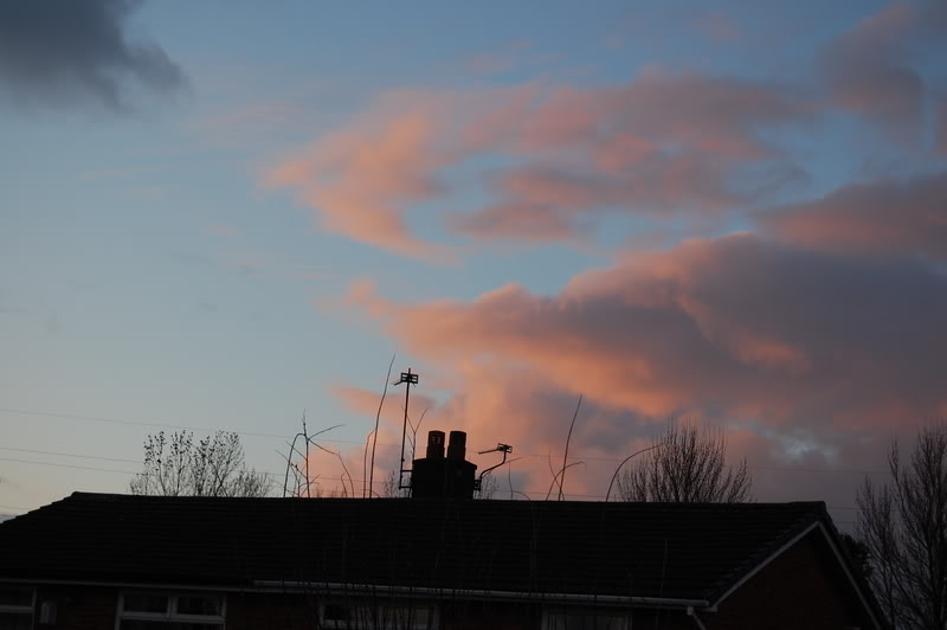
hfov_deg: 24.6
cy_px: 315
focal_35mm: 82
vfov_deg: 16.5
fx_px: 2168
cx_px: 474
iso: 200
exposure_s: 1/125
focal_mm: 55
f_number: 5.6
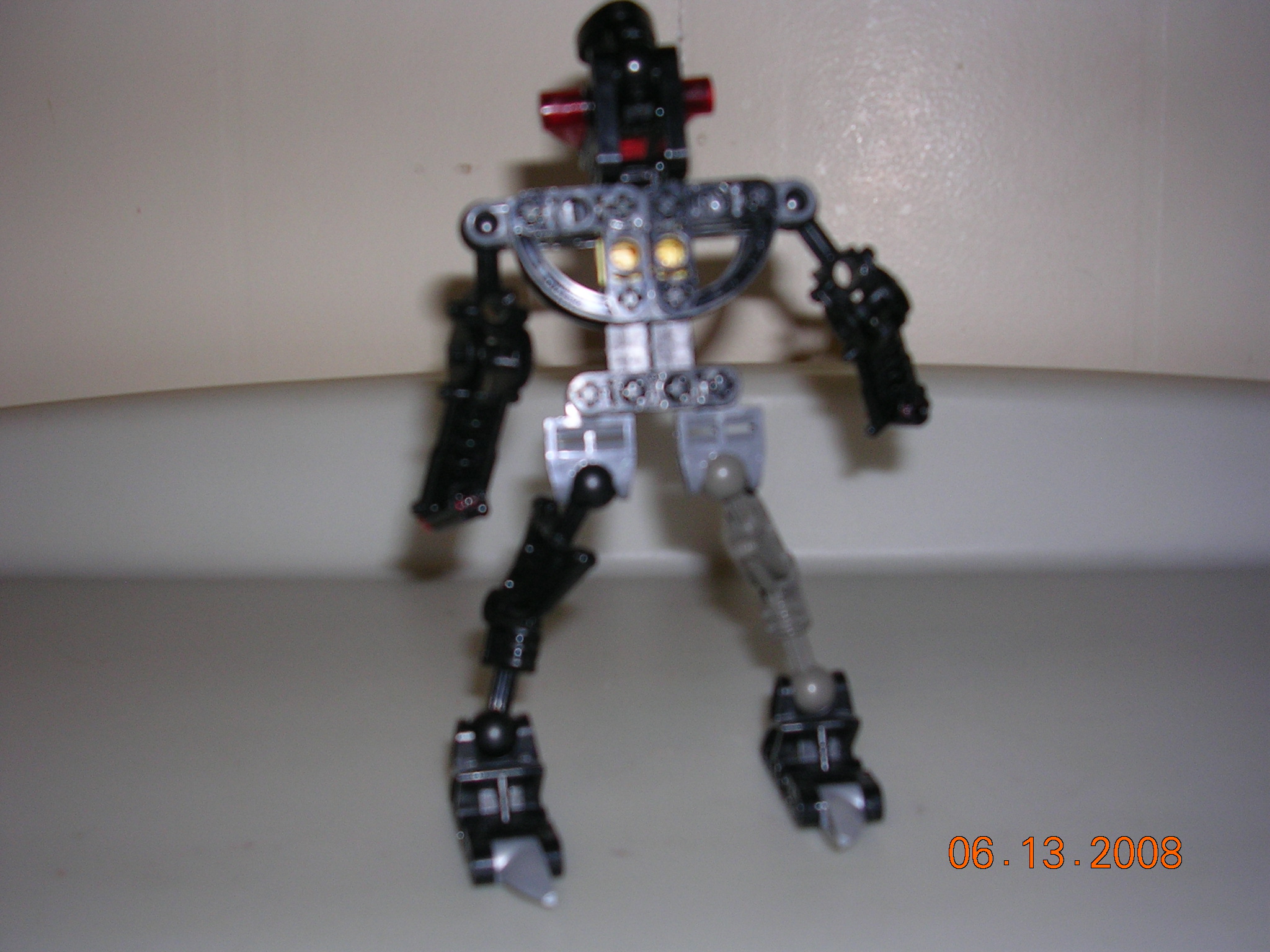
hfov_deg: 49.0
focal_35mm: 38
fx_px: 1394
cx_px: 635
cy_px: 476
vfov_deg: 37.7
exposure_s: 1/60.1
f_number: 2.8
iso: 50
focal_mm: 5.8
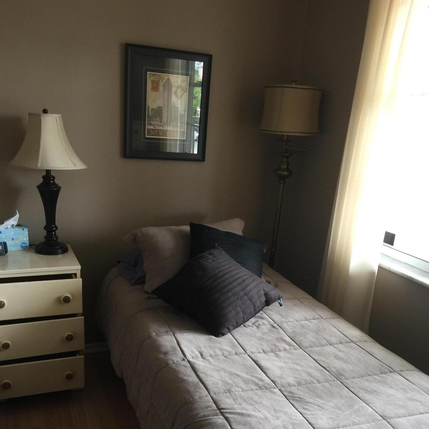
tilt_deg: -19.3
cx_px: 213
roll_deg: -4.4
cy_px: 288
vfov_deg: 46.4
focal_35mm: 35
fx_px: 491
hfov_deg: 47.2
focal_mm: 4.15
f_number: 2.2
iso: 40
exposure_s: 1/30
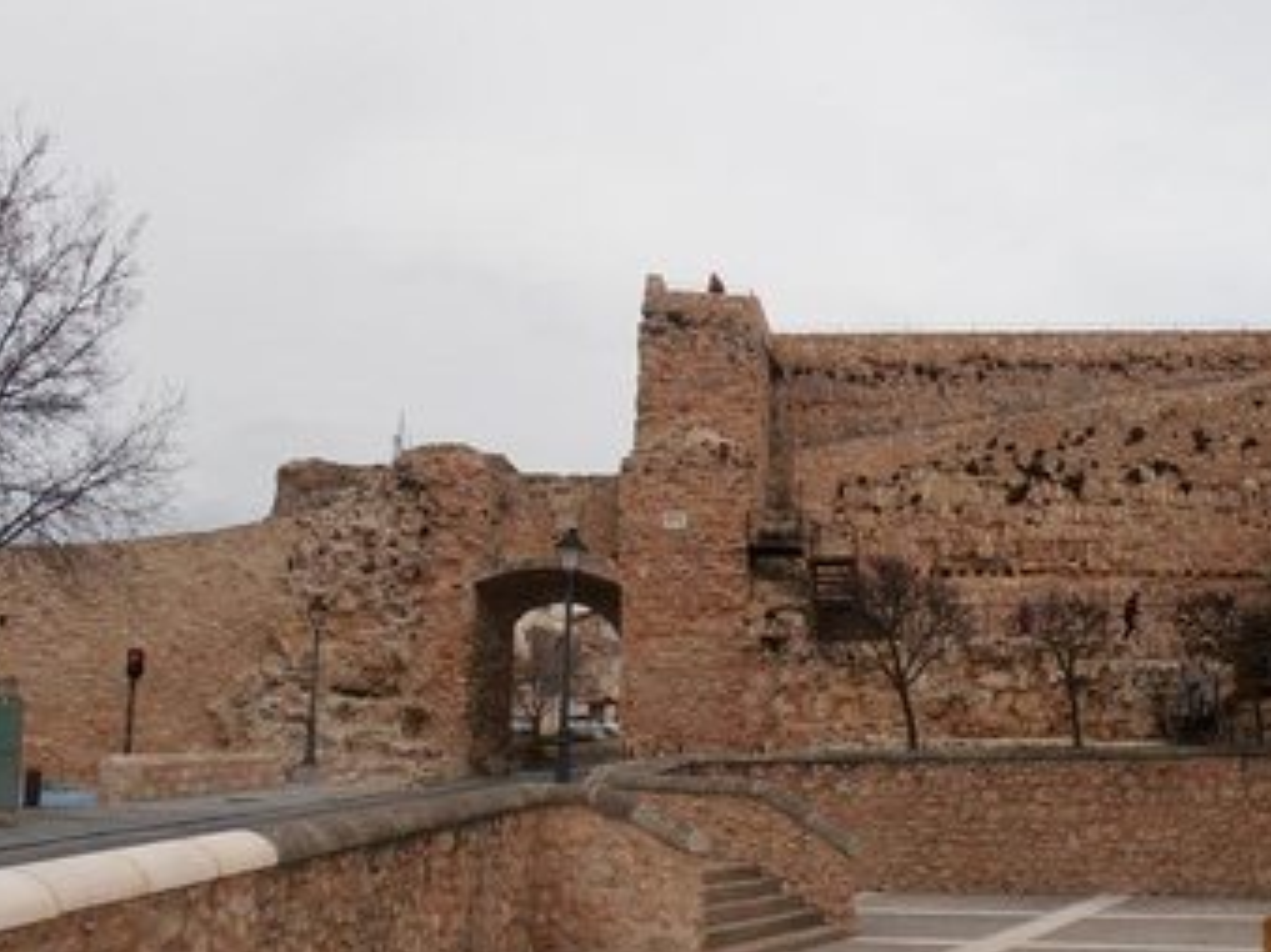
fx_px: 1542
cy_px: 622
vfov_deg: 34.1
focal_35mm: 42
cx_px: 868
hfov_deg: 44.0
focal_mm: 5.25
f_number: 8.8
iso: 80
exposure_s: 1/125
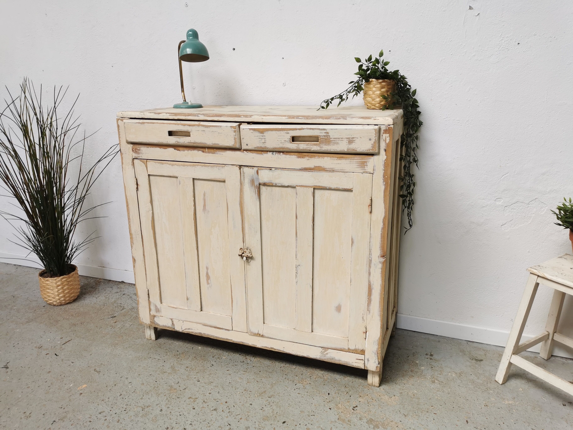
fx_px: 447
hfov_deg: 65.3
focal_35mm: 27
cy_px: 215
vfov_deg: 51.4
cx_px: 286
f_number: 1.8
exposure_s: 1/173
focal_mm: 5.58
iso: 50
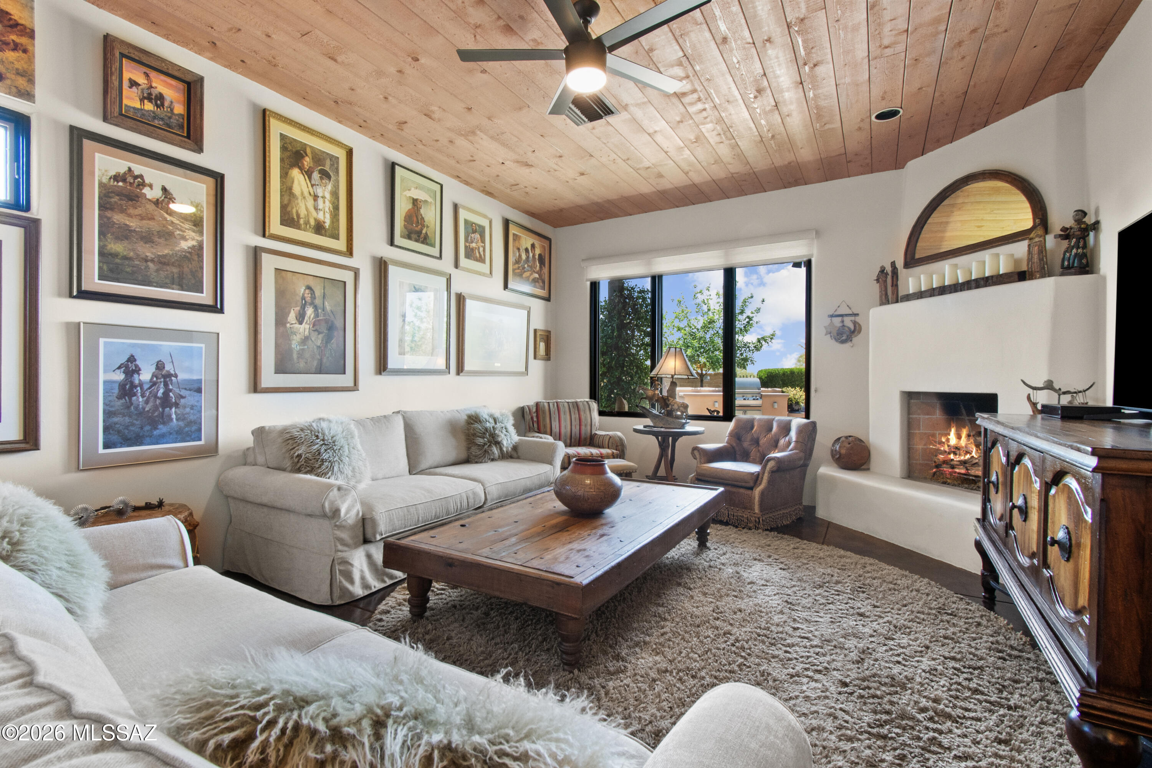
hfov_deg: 100.4
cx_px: 576
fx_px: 480
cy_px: 384
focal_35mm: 15
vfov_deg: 77.3
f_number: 13
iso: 800
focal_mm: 10
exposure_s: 1/3
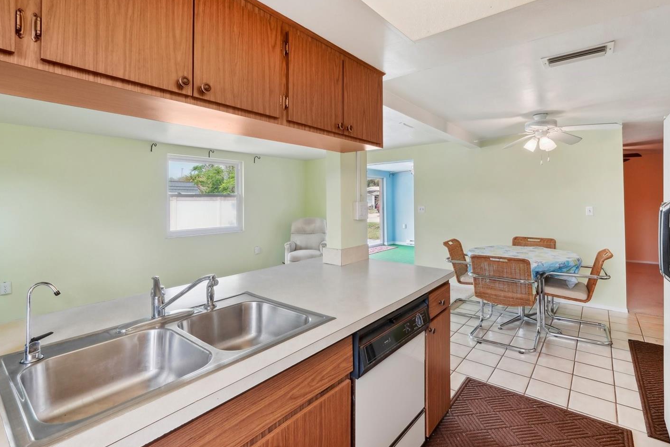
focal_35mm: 17
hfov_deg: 93.3
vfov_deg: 70.3
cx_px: 345
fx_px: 316
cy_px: 202
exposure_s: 1/30
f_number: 8
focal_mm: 10
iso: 400
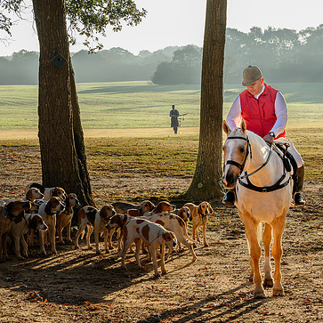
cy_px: 157
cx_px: 122
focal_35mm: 102
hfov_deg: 17.0
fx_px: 1077
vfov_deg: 17.1
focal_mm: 50
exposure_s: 1/125
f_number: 8
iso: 200
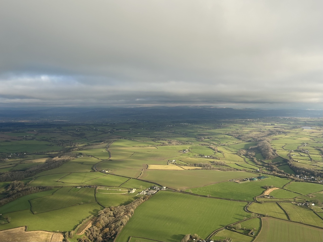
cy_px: 121
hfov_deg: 67.3
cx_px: 162
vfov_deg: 53.0
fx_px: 243
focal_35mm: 26
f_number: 1.5
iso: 50
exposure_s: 1/1280
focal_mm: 5.7
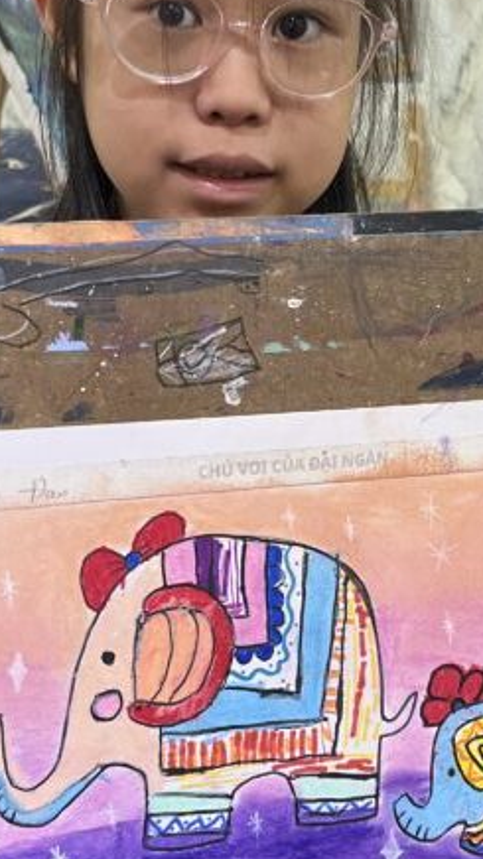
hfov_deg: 18.5
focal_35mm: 65
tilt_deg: -15.9
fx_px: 1481
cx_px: 223
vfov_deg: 32.4
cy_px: 420
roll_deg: -0.6
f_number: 1.6
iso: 125
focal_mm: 5.1
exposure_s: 1/100
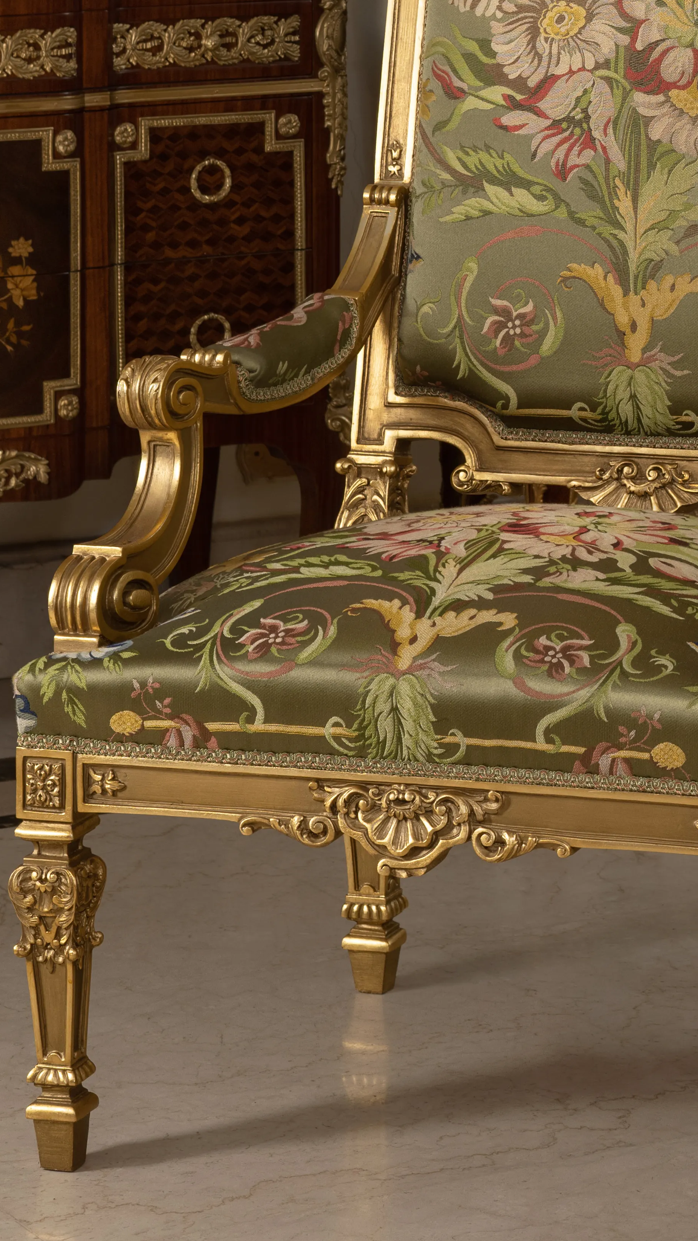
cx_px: 881
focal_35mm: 133
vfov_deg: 15.5
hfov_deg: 9.0
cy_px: -254
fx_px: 4376
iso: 100
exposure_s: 1/125
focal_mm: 50
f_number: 8
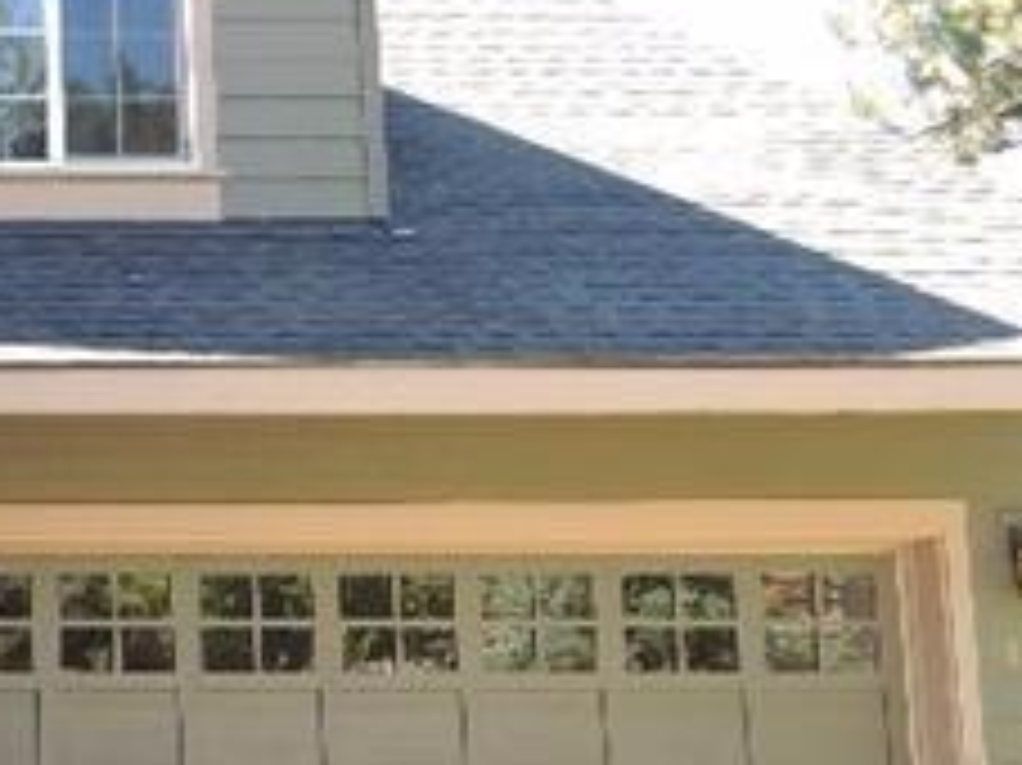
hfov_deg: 20.0
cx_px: -606
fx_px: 2390
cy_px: 439
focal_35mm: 81
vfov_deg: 18.2
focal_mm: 4.3
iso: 100
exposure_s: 1/125
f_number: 2.8
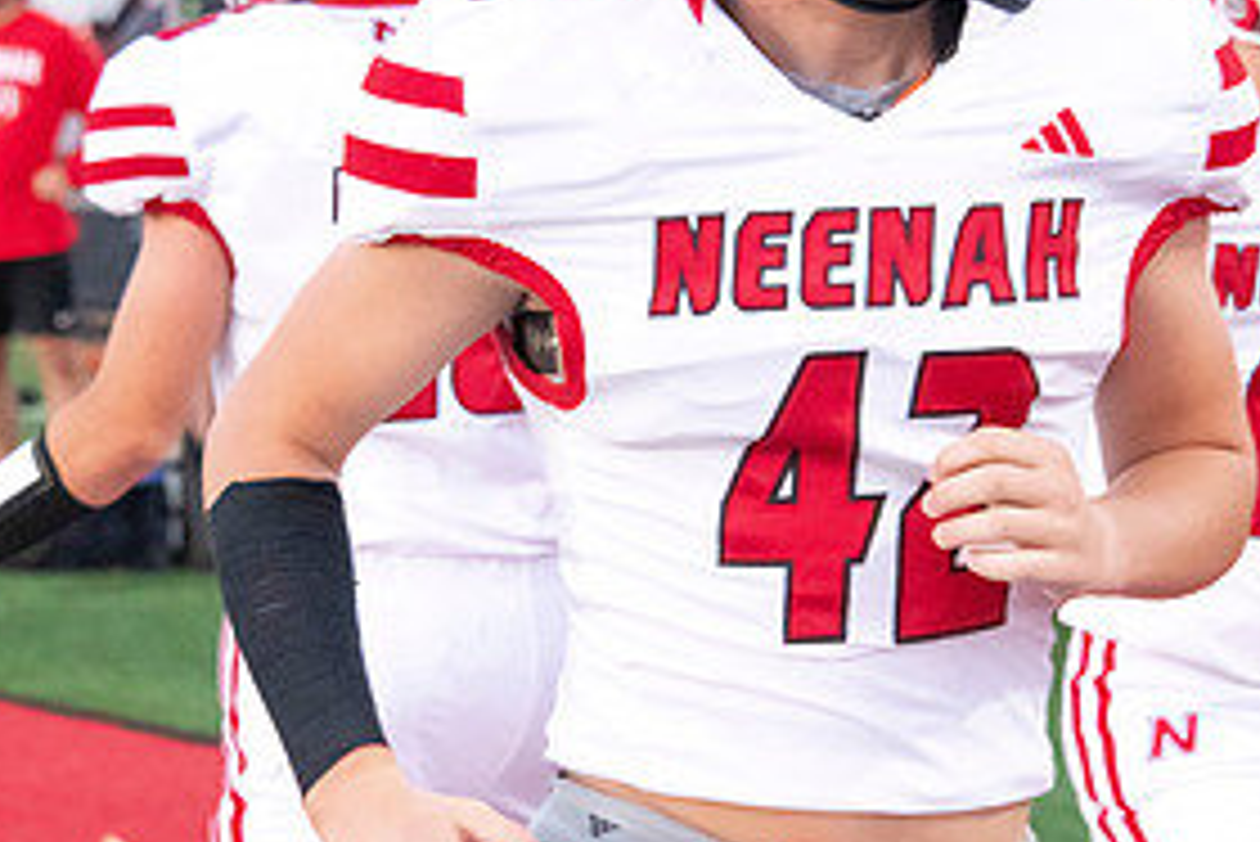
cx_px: 621
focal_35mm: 259
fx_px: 9069
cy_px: 331
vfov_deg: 5.3
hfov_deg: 7.9
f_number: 7.1
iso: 10000
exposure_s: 1/800
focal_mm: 125
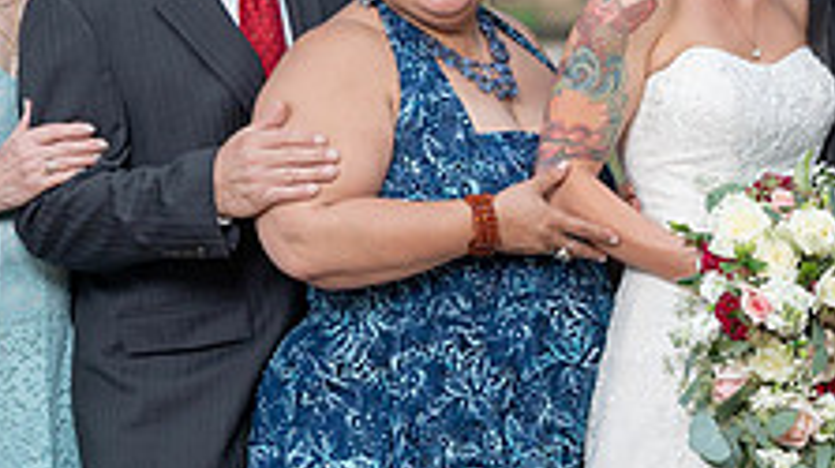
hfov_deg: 7.8
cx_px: 853
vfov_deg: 4.4
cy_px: -20
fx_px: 6128
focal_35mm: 277
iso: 320
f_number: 4
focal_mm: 95
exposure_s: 1/200
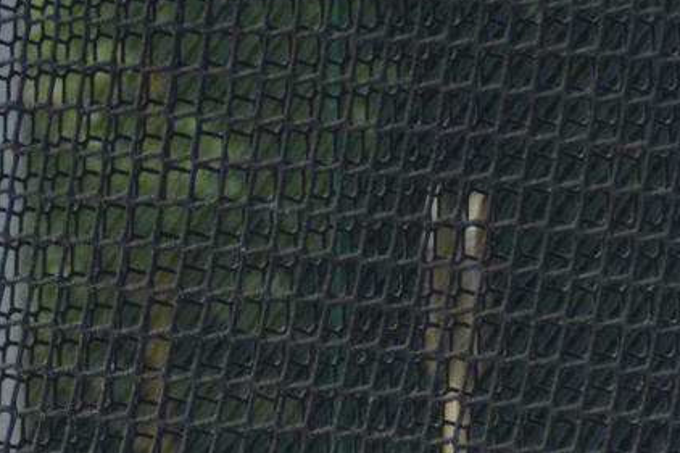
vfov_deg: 0.9
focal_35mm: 1457
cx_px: 74
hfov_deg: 1.4
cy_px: 676
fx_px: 27509
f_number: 6.3
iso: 400
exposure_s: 1/1000
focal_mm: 200
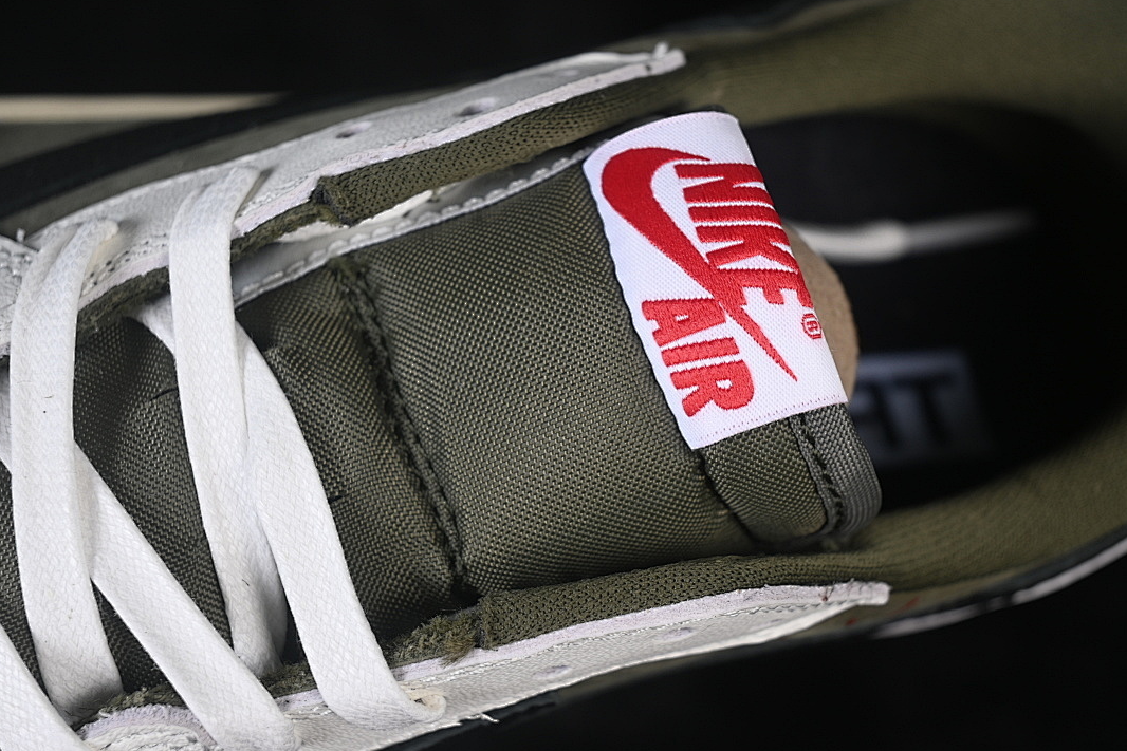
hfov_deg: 26.6
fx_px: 2379
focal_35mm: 76
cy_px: 373
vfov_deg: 18.0
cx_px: 568
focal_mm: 50
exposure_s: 1/80
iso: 160
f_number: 7.1
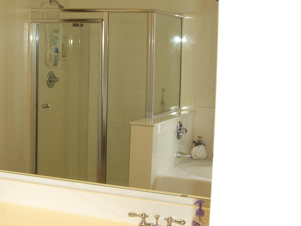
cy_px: 105
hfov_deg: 27.6
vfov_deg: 21.3
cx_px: 63
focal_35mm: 69
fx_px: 600
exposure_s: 1/60
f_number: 2.7
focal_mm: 6.2
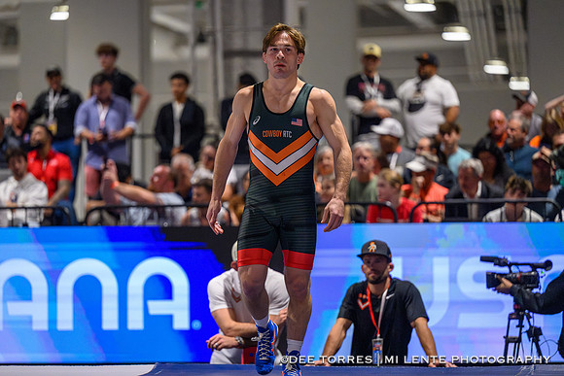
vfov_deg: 7.8
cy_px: 181
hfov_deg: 11.7
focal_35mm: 176
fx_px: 2753
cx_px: 267
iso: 10000
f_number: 2.8
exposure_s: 1/800
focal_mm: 165
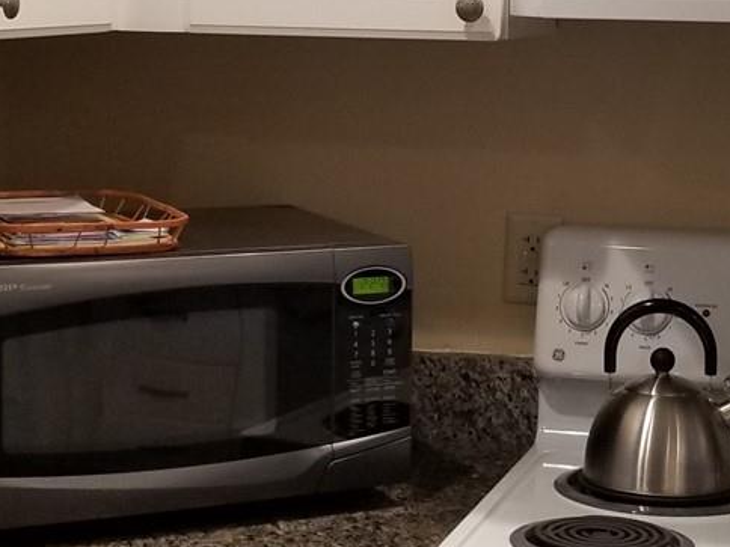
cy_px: 173
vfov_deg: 17.1
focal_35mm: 86
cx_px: 504
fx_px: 1814
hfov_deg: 22.6
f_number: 1.7
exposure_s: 1/60
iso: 200
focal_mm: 4.25
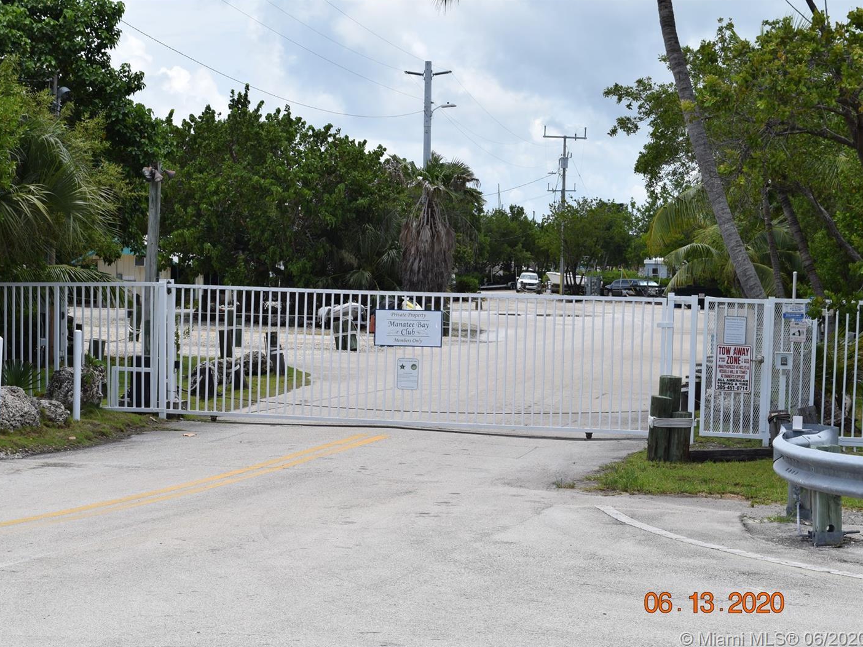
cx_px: 387
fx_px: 1720
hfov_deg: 28.1
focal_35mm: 69
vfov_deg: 21.3
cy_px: 324
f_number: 10
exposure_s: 1/400
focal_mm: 42
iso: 200
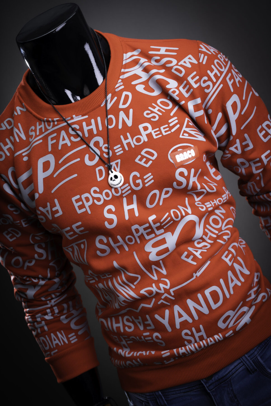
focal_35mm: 54
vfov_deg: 36.9
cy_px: 203
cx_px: 136
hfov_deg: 25.1
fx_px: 610
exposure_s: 1/250
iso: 100
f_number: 8
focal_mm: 54
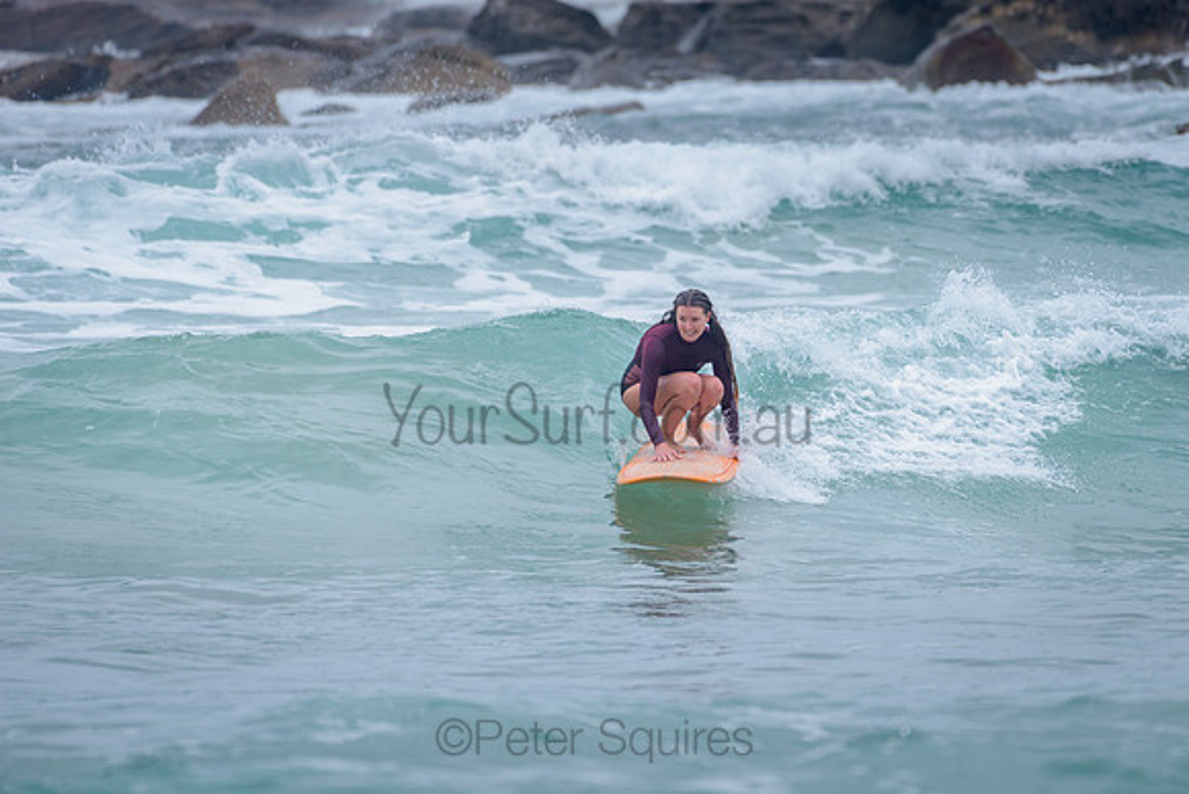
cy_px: 350
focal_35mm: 613
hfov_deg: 3.4
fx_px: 20257
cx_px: 728
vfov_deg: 2.2
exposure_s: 1/800
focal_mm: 500
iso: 360
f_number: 5.6
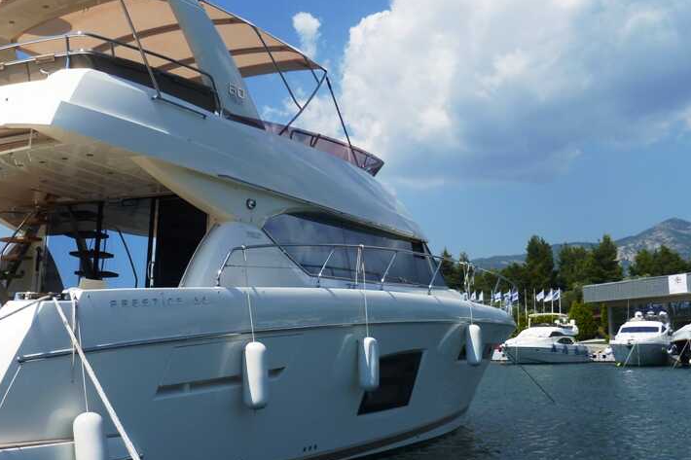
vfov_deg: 31.9
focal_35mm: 42
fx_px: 806
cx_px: 210
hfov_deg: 45.4
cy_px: 230
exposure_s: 1/160
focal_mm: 5
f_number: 10
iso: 80
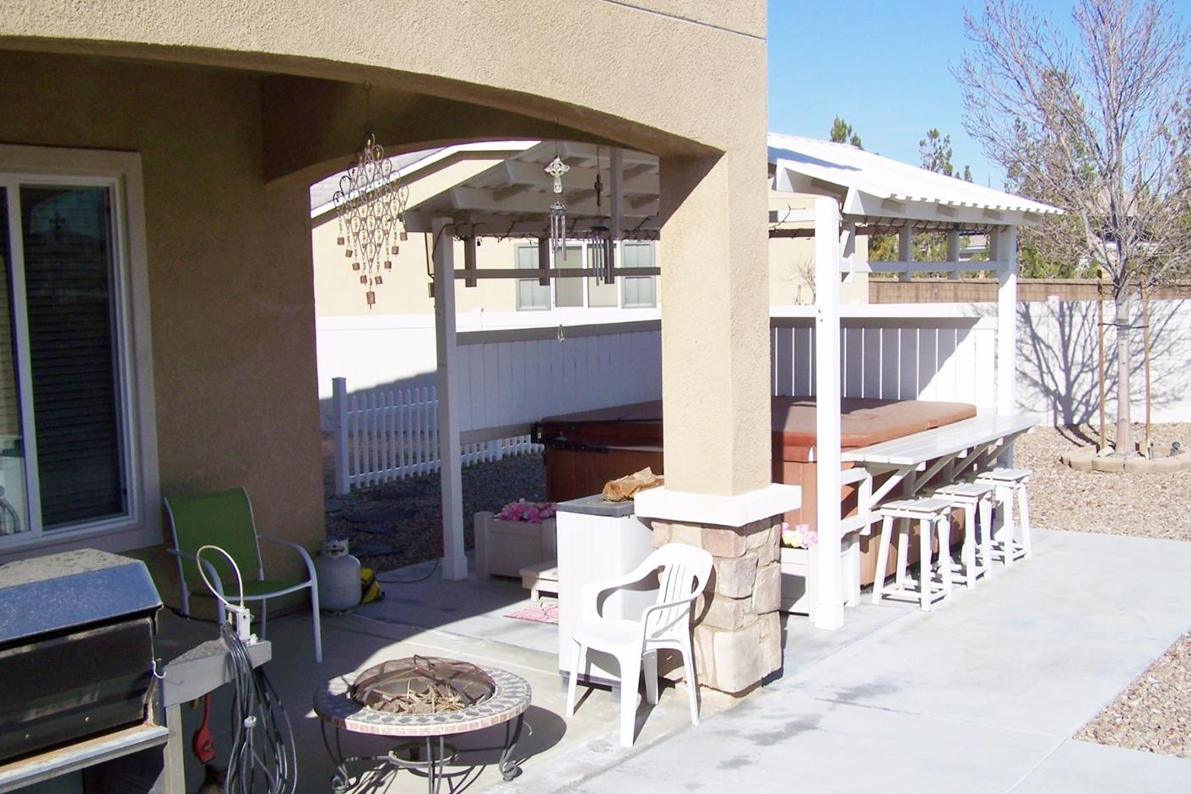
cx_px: 614
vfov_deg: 31.9
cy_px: 438
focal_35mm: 42
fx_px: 1390
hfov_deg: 46.4
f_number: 4
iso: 64
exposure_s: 1/800
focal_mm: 6.3
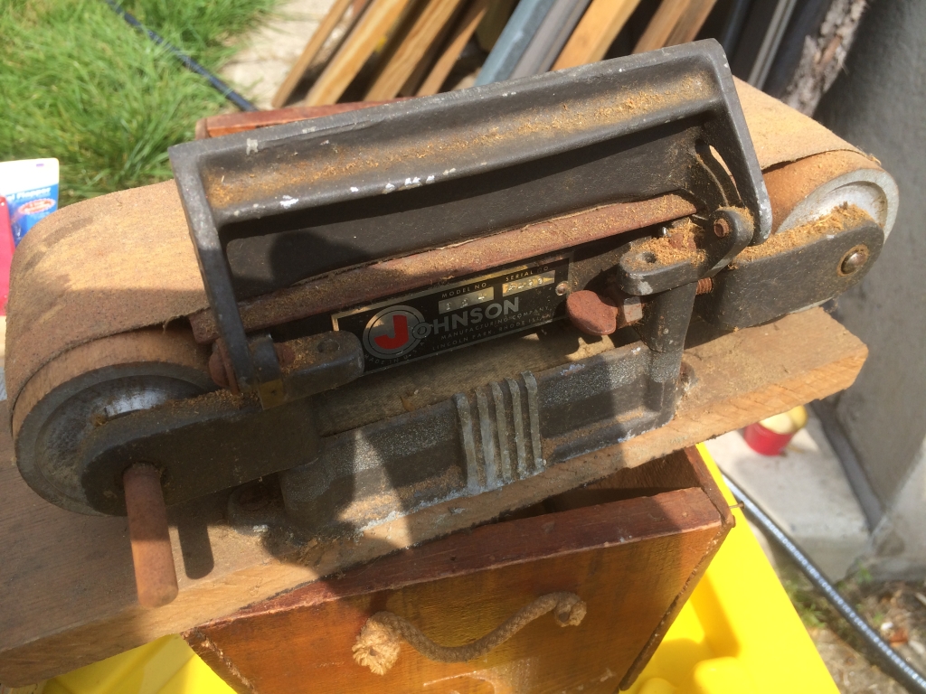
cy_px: 347
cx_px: 463
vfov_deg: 46.8
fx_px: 803
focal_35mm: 30
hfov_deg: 60.0
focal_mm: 4.12
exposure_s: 1/1109
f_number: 2.2
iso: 32
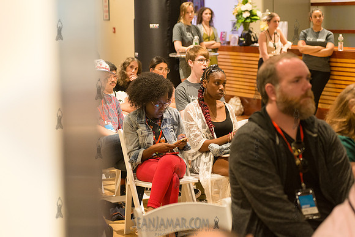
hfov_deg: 25.4
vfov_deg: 17.1
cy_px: 118
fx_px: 789
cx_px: 178
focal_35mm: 80
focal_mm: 80
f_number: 4
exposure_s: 1/80
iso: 2500
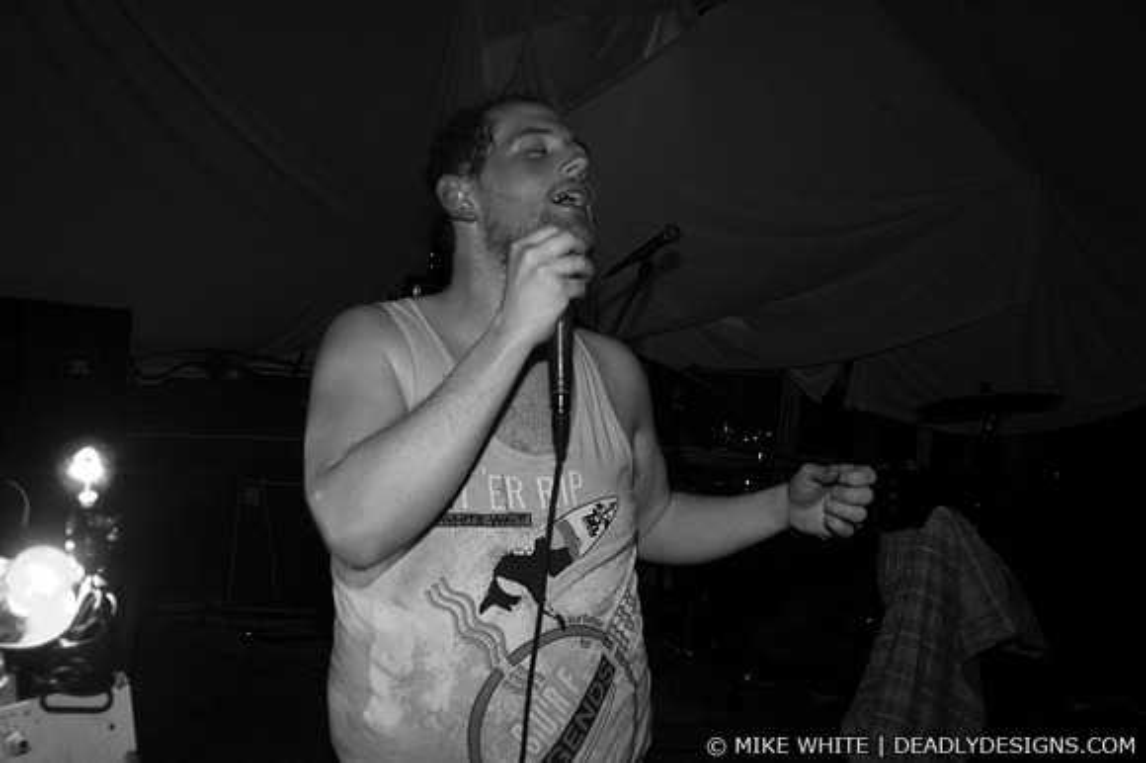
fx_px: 954
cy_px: 382
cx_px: 573
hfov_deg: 62.0
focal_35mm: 30
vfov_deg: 43.6
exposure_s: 1/25
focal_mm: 20
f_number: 2.8
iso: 800
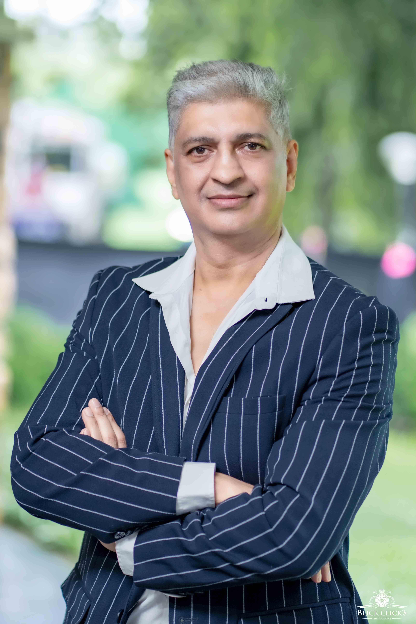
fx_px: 2200
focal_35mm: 127
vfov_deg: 16.1
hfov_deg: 10.8
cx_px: 208
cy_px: 312
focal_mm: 85
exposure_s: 1/200
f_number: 2
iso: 320
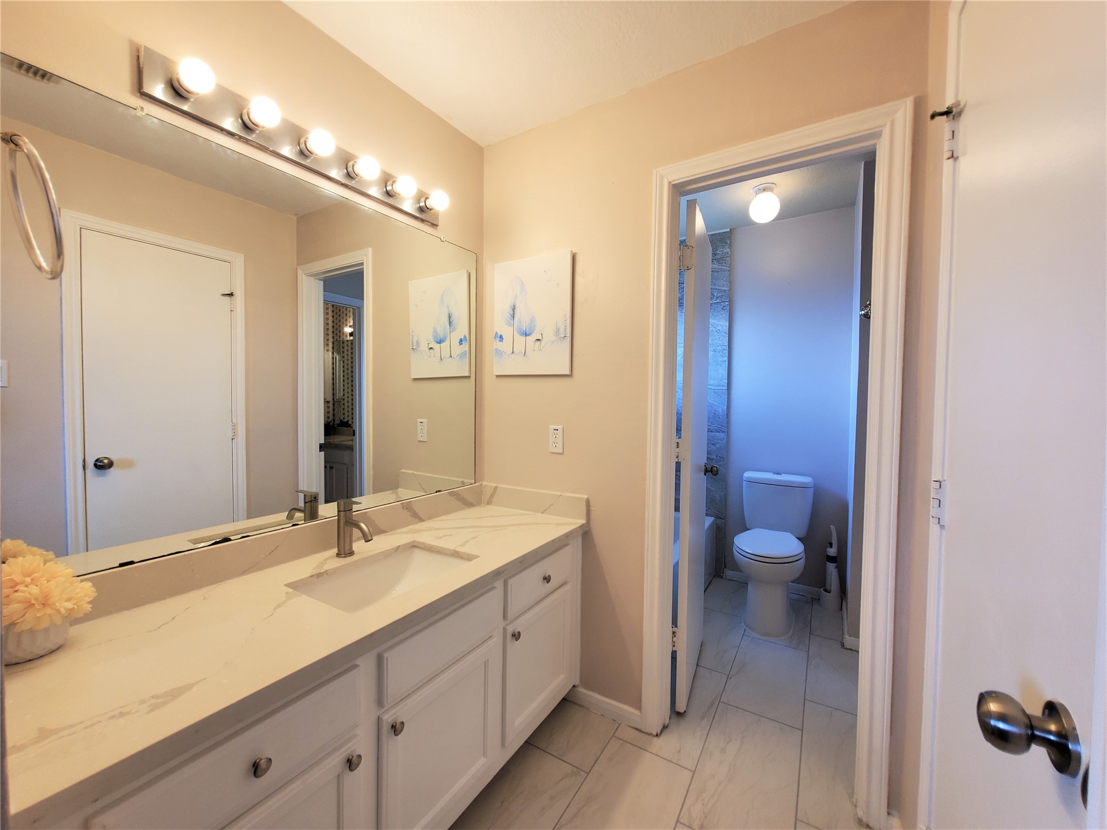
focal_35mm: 13
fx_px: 416
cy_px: 415
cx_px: 554
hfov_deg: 106.2
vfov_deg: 89.9
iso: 50
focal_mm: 1.8
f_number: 2.2
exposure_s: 1/60
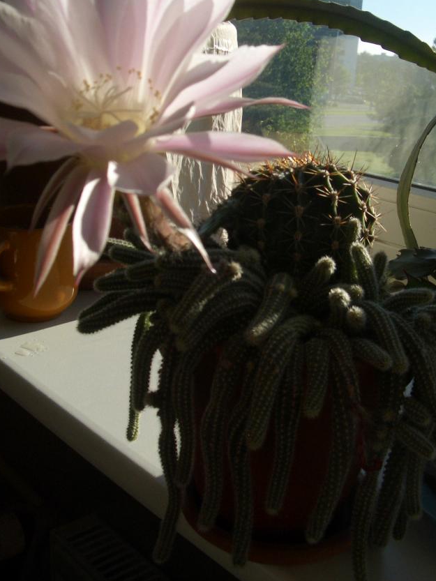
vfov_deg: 43.7
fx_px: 722
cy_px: 240
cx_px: 228
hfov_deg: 33.6
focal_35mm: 43
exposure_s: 1/500
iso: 50
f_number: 4.3
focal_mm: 5.8
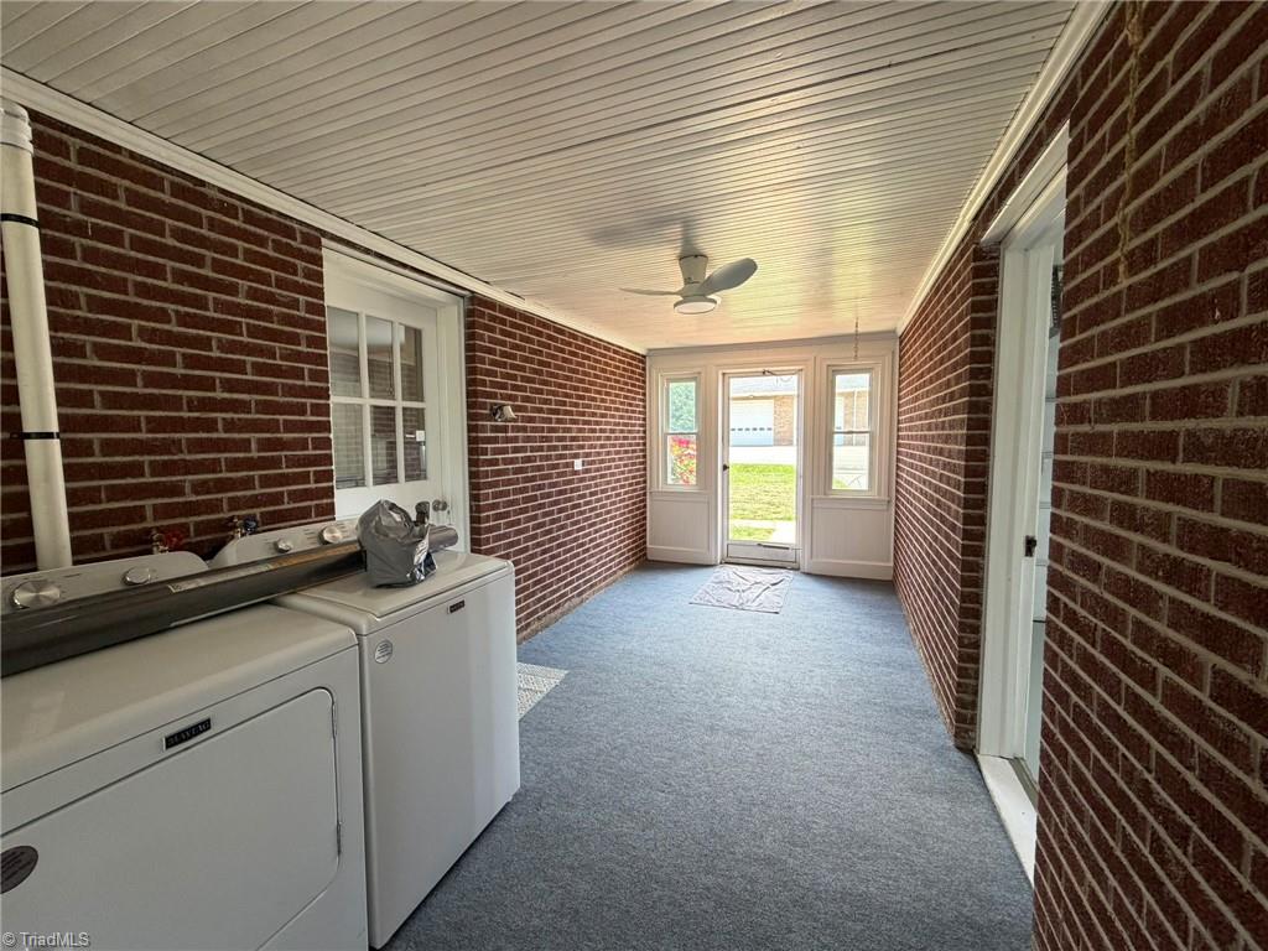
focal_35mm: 14
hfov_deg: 102.1
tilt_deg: -3.9
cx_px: 634
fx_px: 513
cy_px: 476
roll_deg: +0.3
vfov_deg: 85.7
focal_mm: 2.22
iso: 200
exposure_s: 1/121
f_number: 2.2
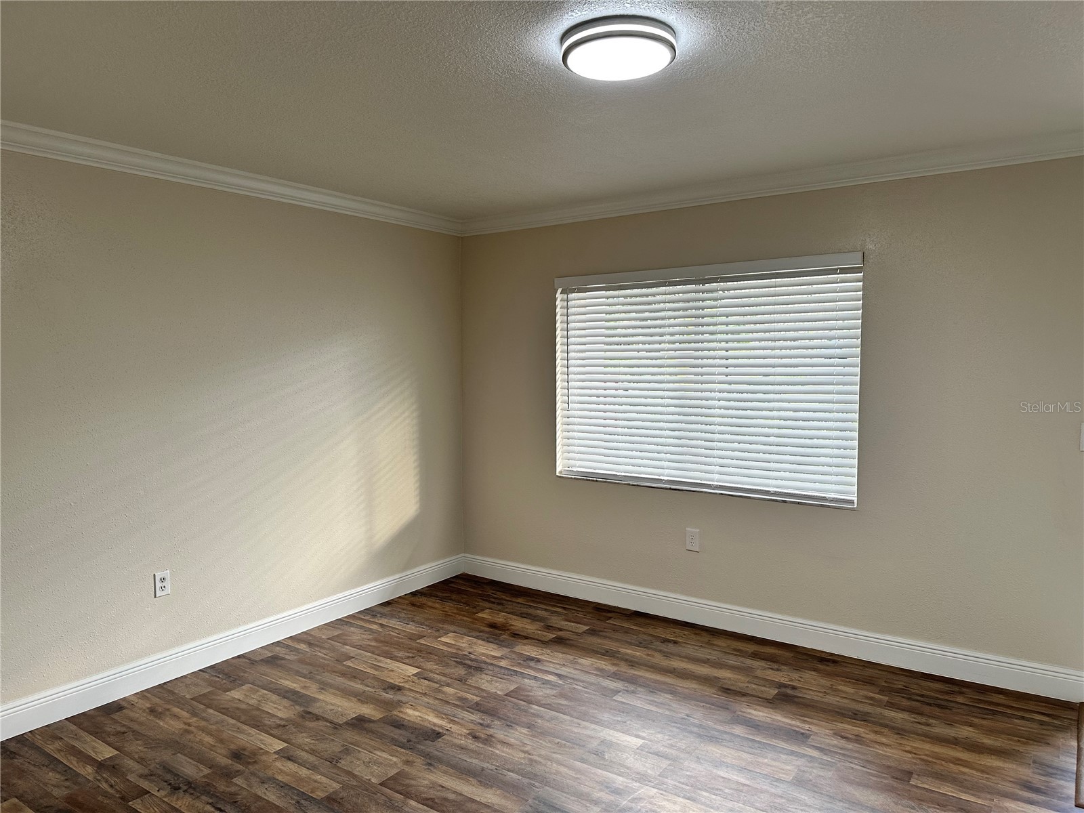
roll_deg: +0.3
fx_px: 752
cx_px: 542
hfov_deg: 71.6
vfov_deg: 56.8
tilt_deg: -4.0
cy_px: 406
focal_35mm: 24
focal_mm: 6.86
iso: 125
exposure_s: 1/120
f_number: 1.78
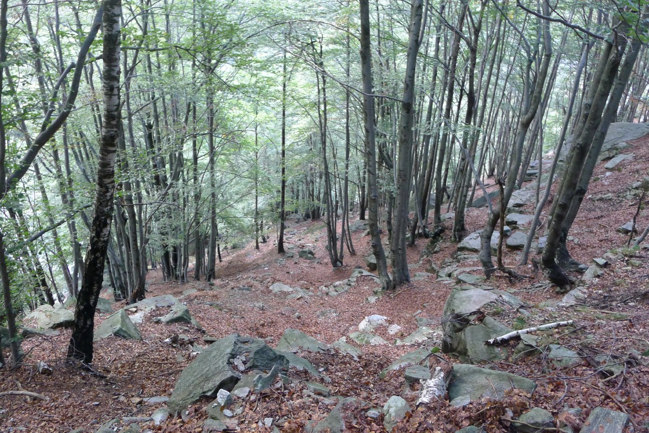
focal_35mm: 30
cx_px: 324
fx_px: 541
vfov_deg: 43.6
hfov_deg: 61.9
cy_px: 216
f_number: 2.2
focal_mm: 6.4
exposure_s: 1/30
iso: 400
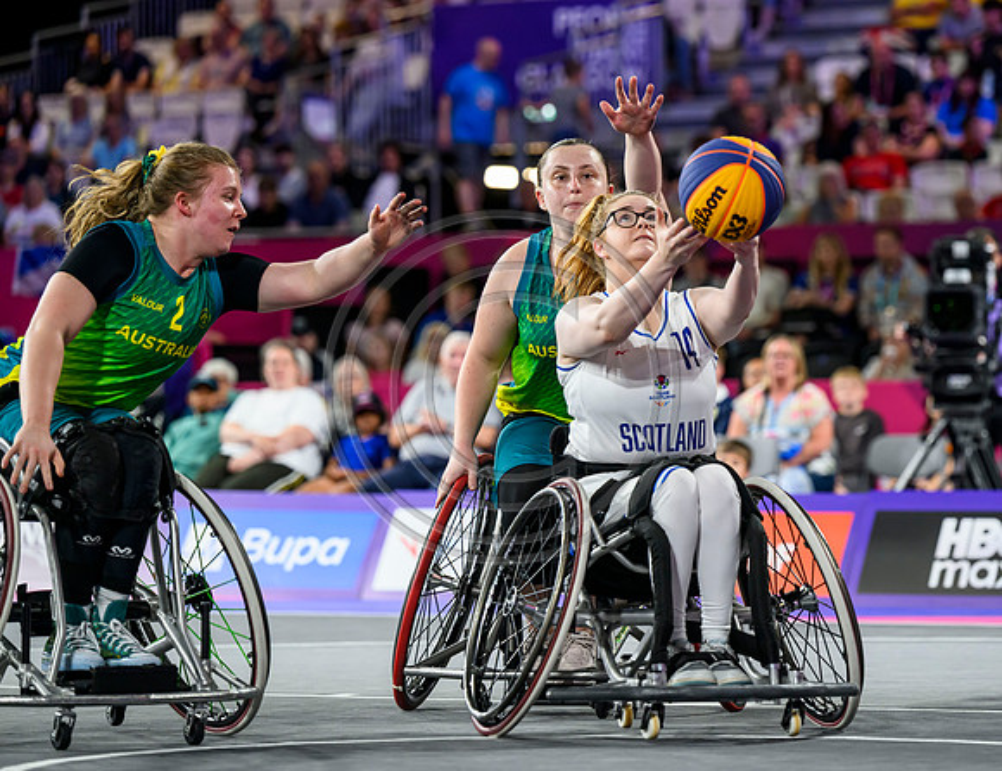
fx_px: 4505
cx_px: 601
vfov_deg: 9.8
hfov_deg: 12.7
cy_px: 371
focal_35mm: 154
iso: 2500
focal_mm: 135
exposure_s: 1/1600
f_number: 3.2
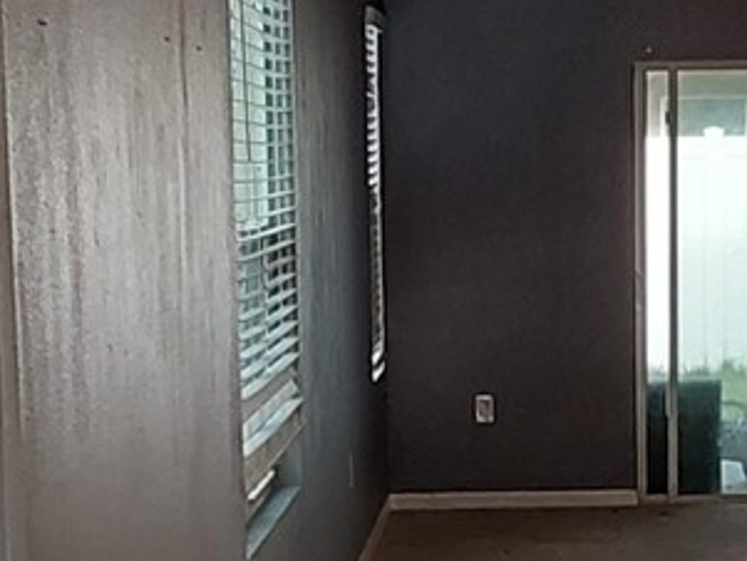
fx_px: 3217
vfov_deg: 9.8
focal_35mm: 149
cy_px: 745
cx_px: 566
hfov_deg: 13.2
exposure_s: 1/60
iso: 64
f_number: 1.9
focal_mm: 2.91
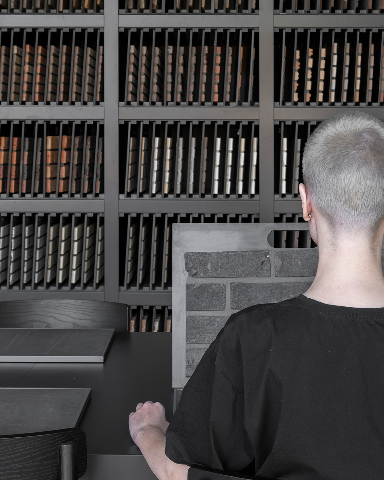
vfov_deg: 27.6
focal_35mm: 68
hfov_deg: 22.4
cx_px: 242
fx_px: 966
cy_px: 132
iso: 100
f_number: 9
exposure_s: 1/2
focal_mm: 34
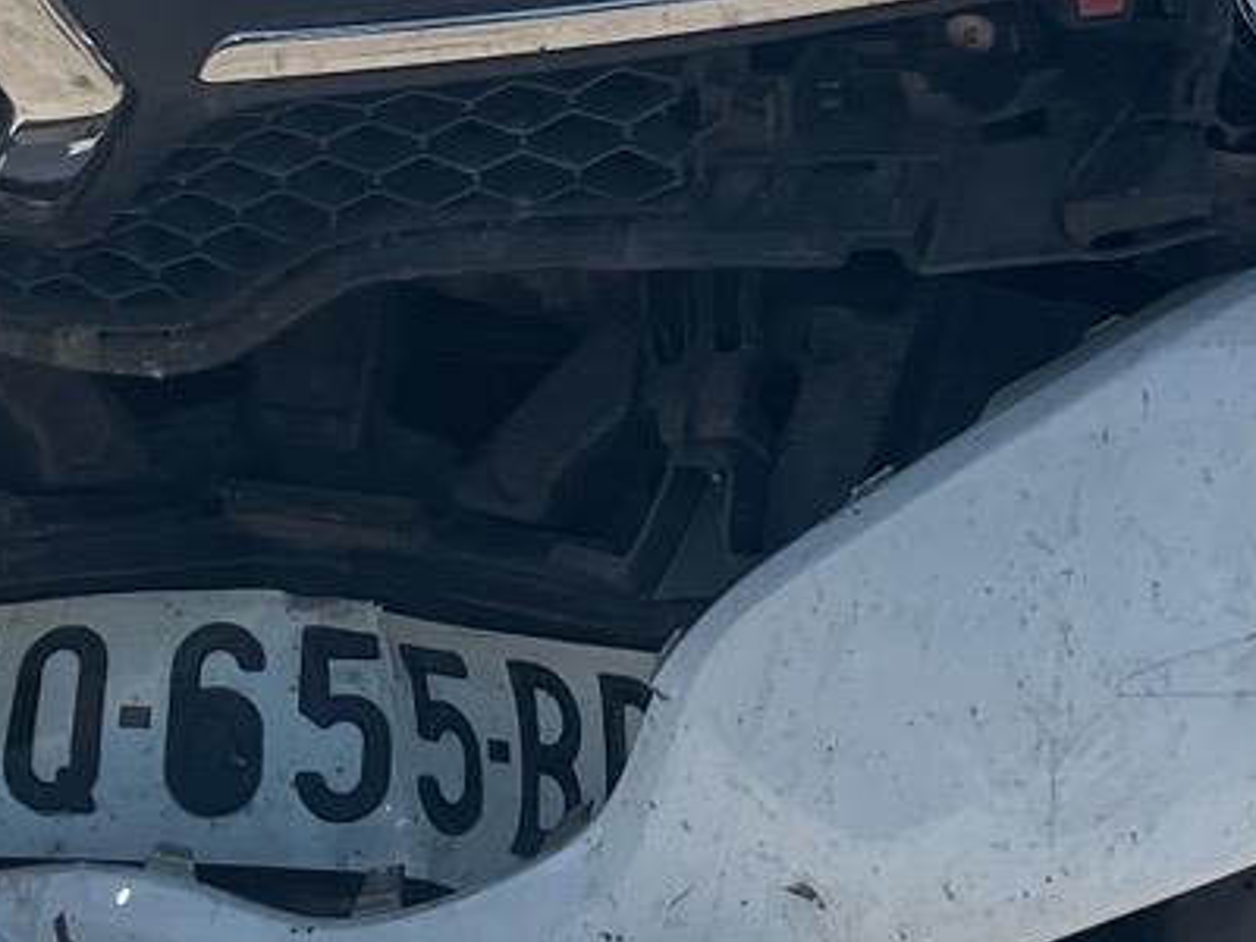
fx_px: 4245
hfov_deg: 16.8
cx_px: 499
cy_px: 257
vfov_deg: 12.6
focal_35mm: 117
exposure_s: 1/5051
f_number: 1.6
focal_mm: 4.2
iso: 32
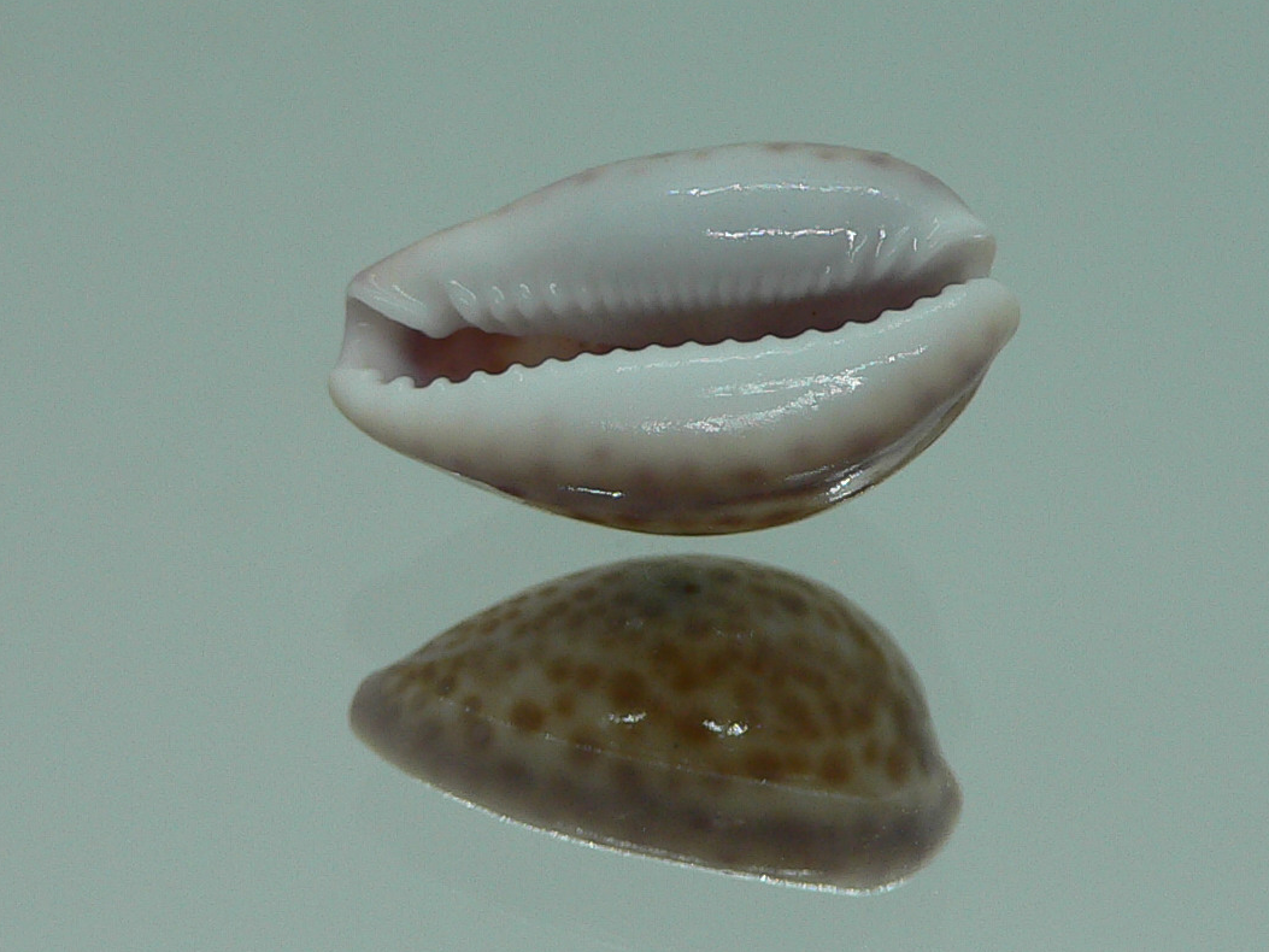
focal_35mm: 67
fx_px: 2456
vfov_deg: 21.9
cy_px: 383
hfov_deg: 28.9
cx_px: 699
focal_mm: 4.6
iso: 80
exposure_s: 1/60
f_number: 2.8
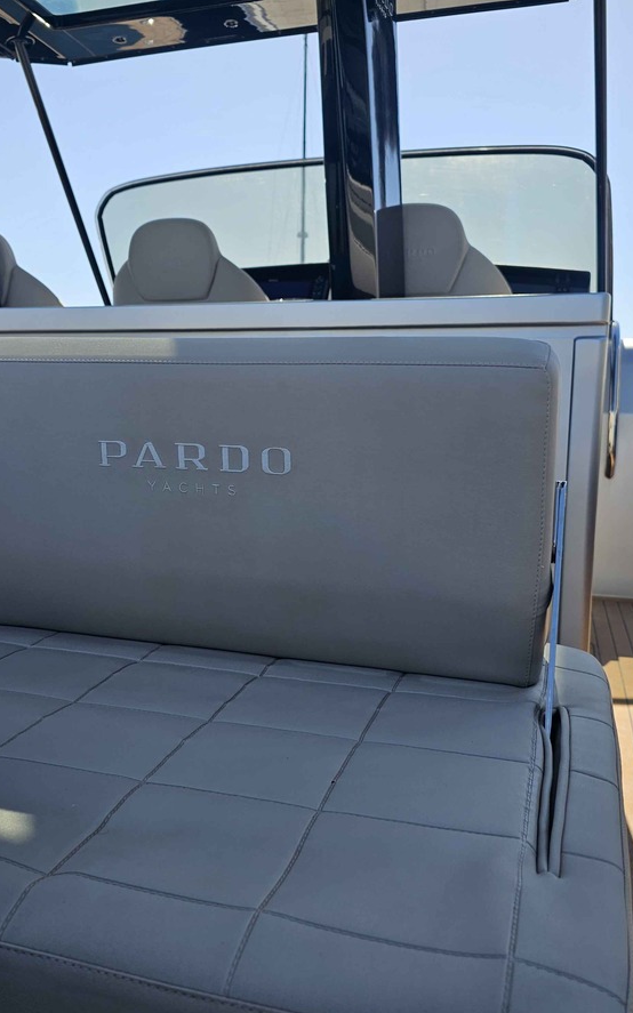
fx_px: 911
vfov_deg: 58.2
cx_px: 217
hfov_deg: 37.9
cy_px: 513
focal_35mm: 33
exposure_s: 1/533
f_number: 1.7
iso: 10
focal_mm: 6.3
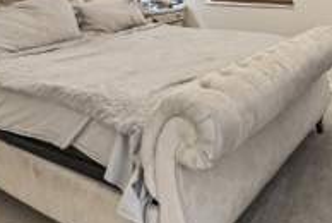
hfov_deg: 50.8
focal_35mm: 37
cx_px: 224
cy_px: 40
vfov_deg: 34.8
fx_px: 342
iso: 125
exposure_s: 1/3
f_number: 2.8
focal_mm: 10
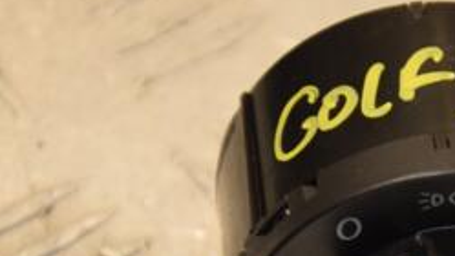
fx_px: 4792
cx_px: 459
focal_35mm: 397
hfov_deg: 5.4
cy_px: 324
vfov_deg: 3.1
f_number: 5.6
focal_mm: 105
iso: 800
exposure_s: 1/125
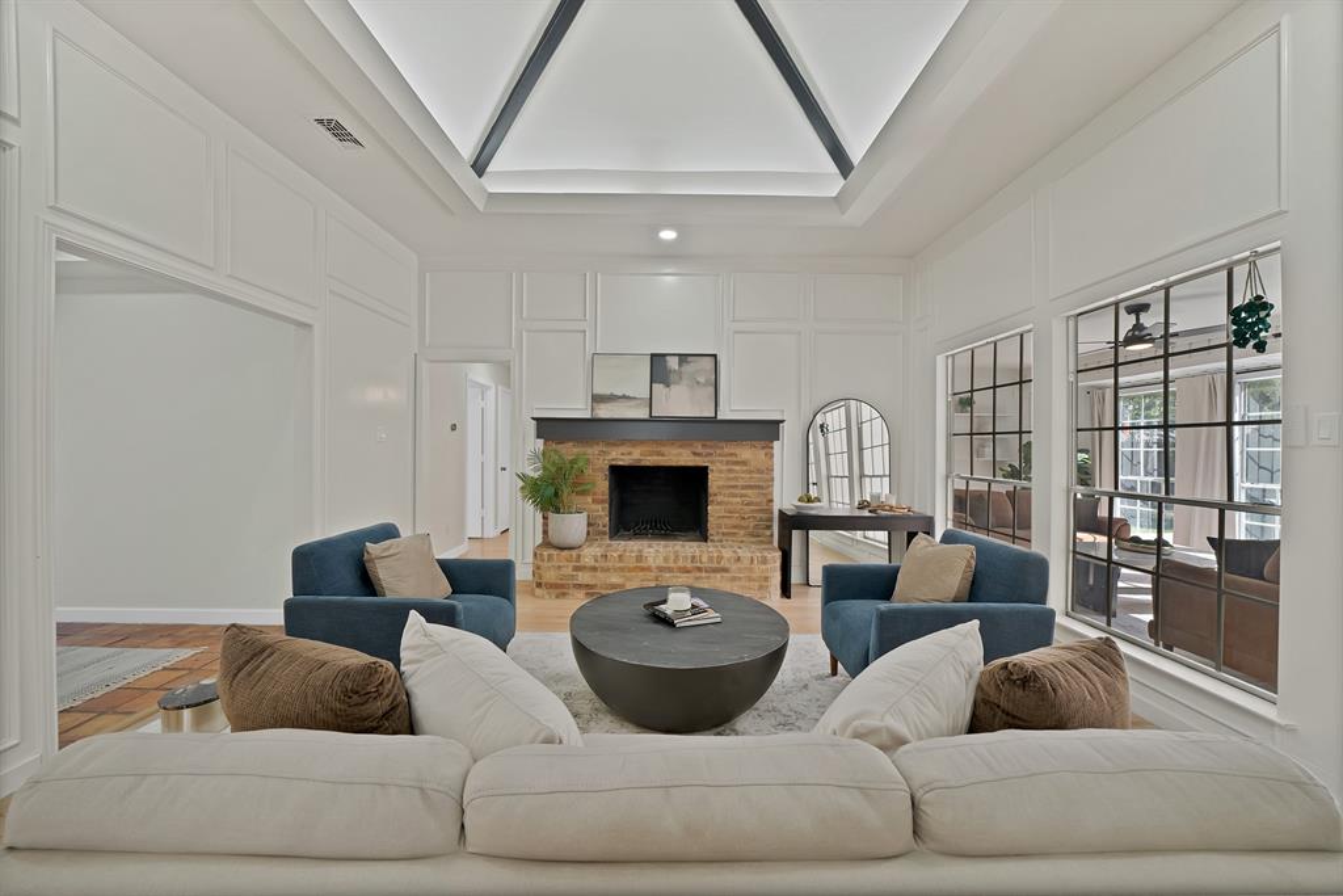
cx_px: 672
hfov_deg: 112.6
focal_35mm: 12
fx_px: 448
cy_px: 448
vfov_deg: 90.0
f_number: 9
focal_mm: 12
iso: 640
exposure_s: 1/4
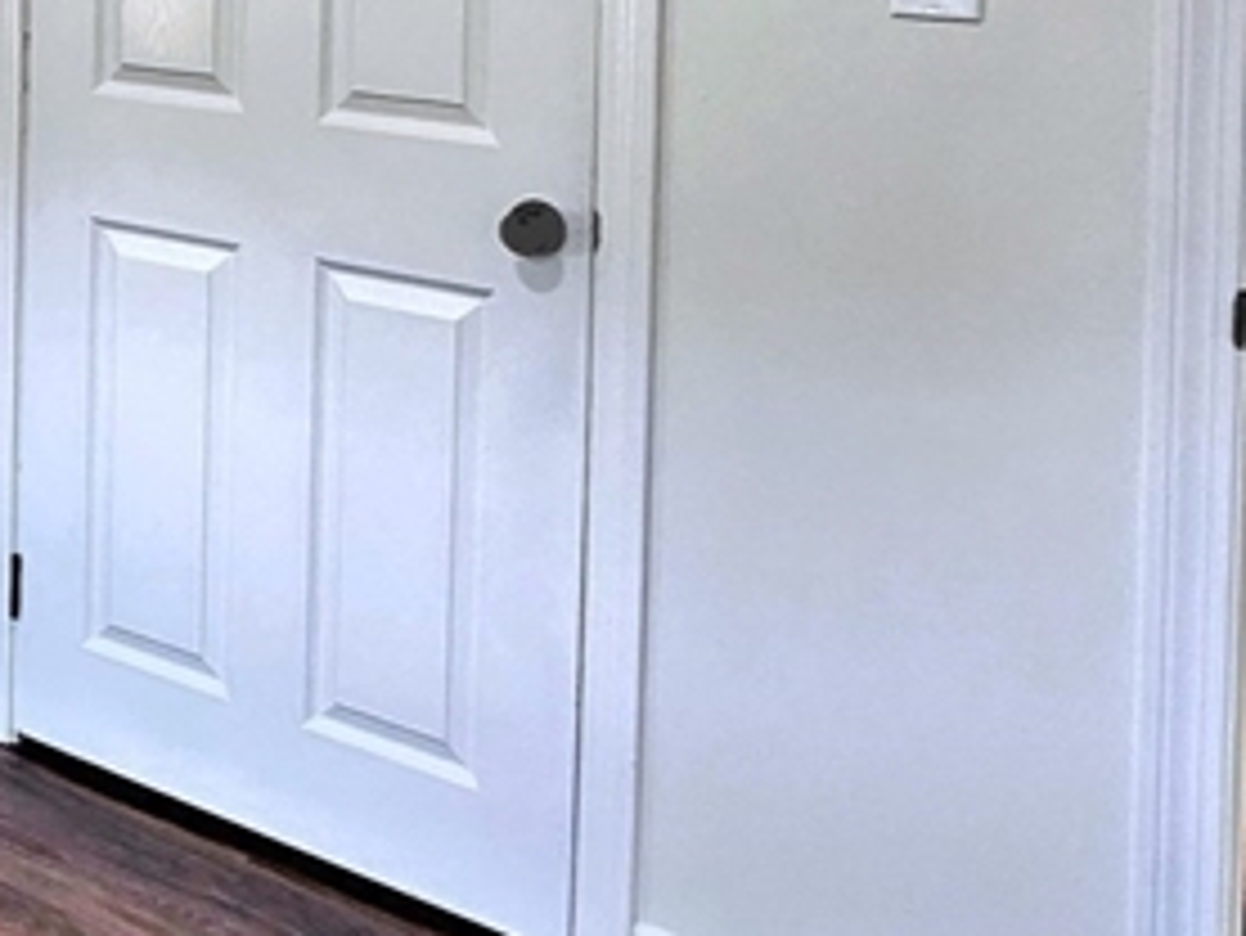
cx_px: -355
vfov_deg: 27.1
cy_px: -158
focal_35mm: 48
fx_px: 1729
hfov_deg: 31.2
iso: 100
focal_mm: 2.2
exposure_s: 1/60.2
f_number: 2.2
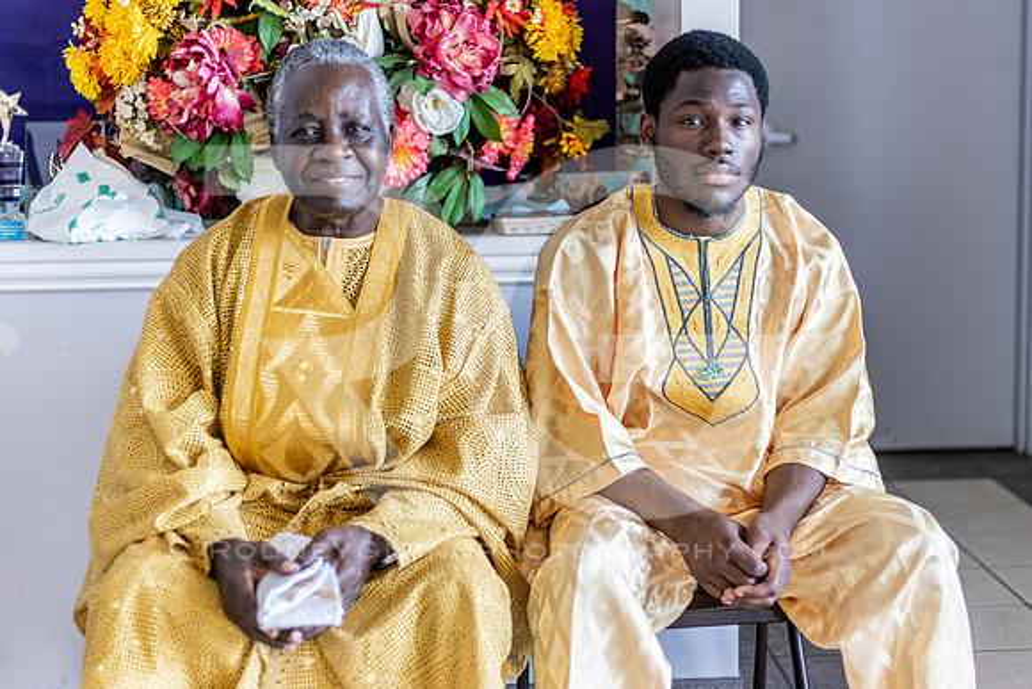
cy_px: 315
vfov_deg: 23.0
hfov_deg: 33.9
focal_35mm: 59
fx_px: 1694
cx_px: 558
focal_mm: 50
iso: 100
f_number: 1.8
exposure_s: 1/125
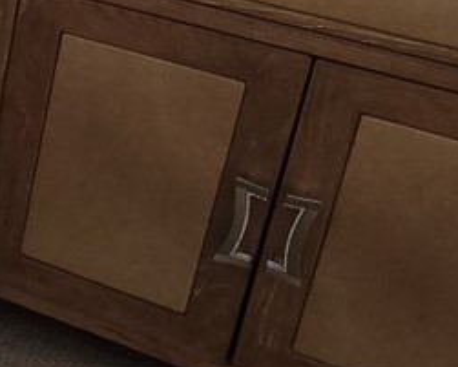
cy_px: -164
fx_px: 1098
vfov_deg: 17.3
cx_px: -529
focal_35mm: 81
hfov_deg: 16.2
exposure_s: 1/60
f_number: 2.2
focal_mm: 2.2
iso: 125
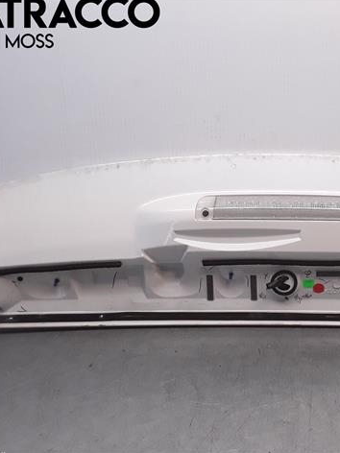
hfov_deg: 36.2
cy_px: 226
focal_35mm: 38
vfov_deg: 49.0
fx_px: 498
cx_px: 282
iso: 100
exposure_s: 1/232
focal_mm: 2.91
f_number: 1.9
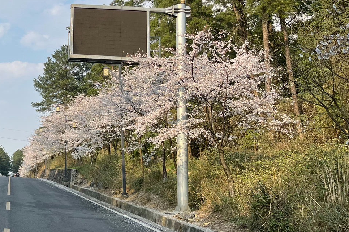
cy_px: 86
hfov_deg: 32.8
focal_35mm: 56
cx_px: 4
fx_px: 543
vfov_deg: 24.1
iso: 50
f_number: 1.6
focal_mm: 5.1
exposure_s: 1/2062
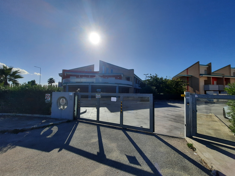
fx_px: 88
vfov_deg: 89.9
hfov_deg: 106.2
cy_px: 88
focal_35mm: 13
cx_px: 118
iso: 40
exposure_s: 1/2959
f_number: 2.2
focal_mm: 1.74
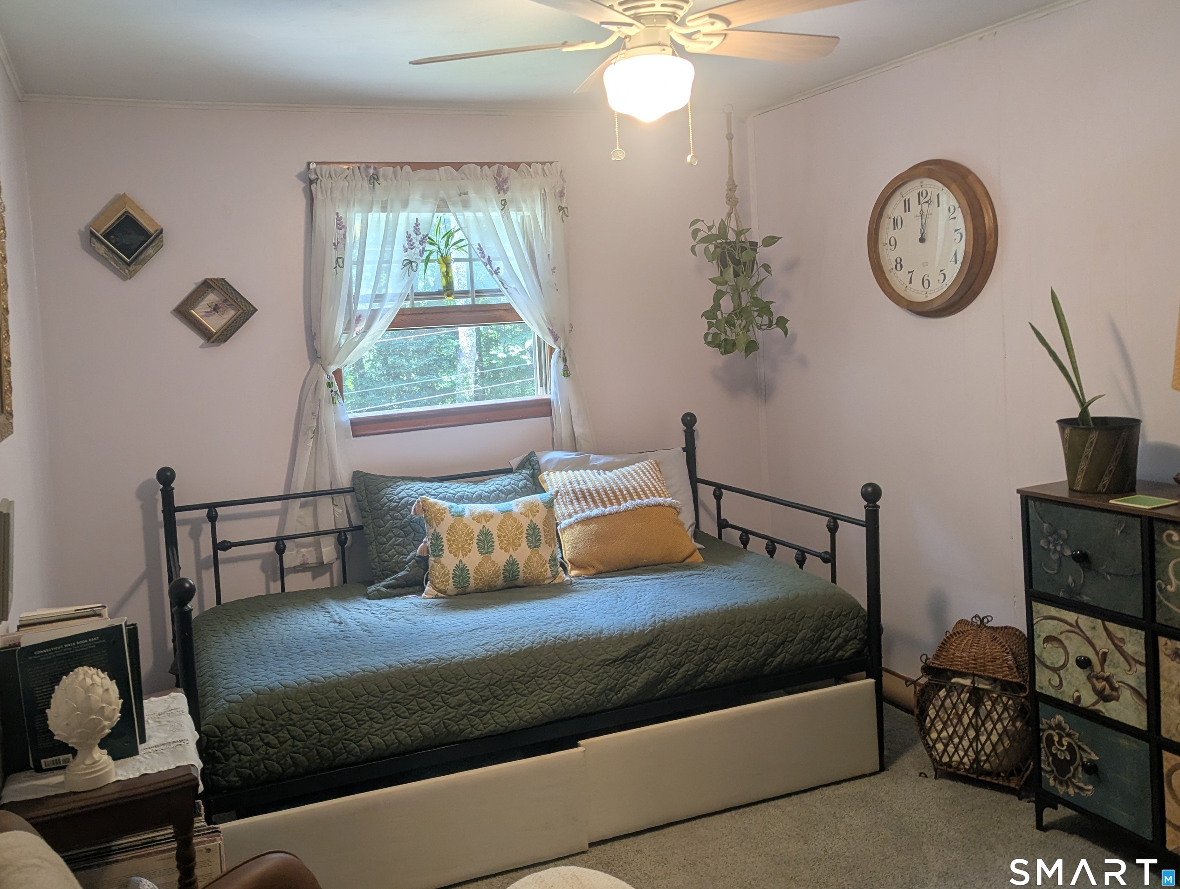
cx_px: 509
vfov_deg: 48.1
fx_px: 990
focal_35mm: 29
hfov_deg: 61.3
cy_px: 359
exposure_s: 1/60
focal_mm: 6.81
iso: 64
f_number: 1.85
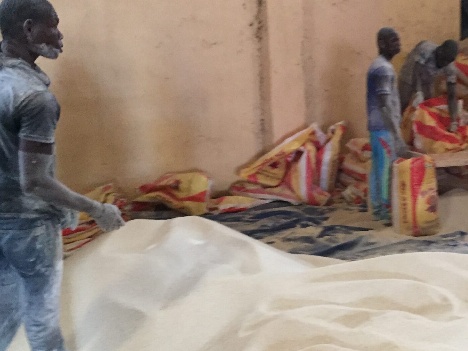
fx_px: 717
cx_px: 370
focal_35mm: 53
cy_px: 227
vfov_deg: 27.4
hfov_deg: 35.1
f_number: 2.2
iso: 250
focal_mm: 4.15
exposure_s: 1/17
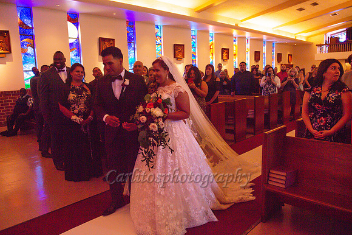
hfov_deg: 65.5
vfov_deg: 46.4
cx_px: 176
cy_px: 118
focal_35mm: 28
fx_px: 274
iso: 400
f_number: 4.5
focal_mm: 28
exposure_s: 1/250
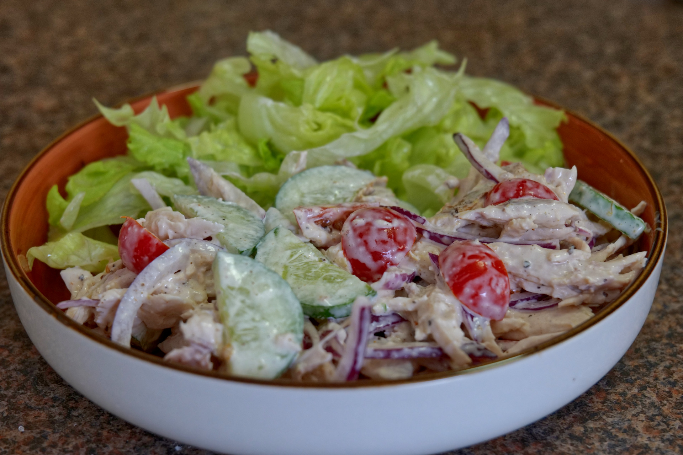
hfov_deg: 33.4
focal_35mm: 60
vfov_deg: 22.6
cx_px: 342
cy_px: 228
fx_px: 1138
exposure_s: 1/60
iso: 2500
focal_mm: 60
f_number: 7.1
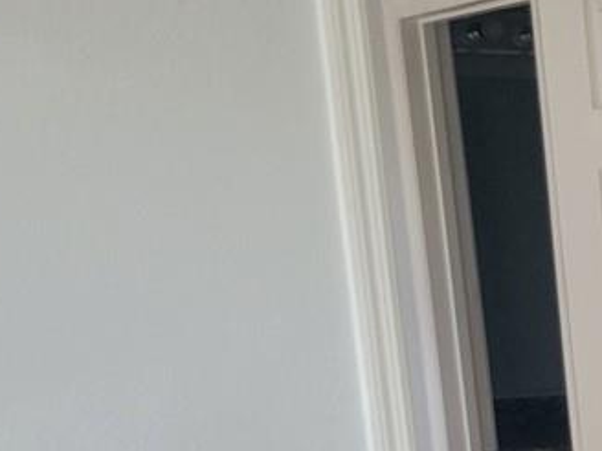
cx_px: 1411
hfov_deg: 12.5
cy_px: 616
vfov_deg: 11.3
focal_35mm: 127
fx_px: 2209
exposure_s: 1/120
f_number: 1.8
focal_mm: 5.4
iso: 200
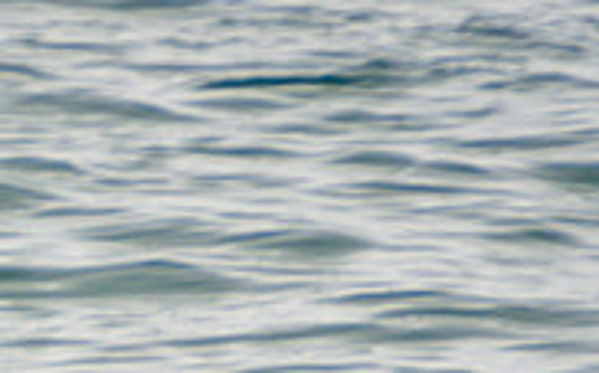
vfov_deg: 0.8
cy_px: 604
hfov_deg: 1.3
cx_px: -98
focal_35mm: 1651
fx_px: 26927
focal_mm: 340
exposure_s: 1/1250
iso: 250
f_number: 5.6
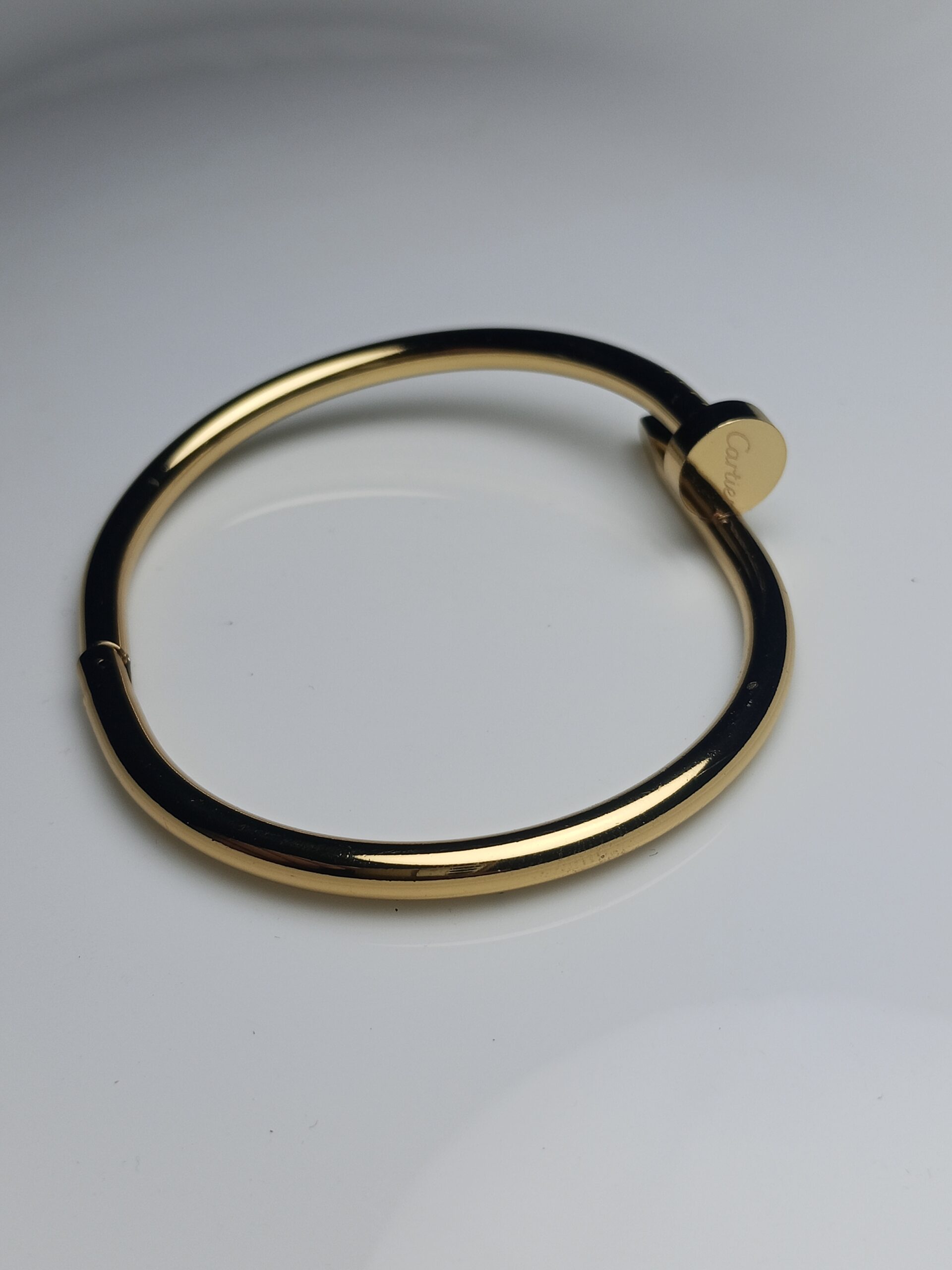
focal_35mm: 39
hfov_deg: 36.8
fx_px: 1430
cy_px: 635
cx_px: 476
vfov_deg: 47.9
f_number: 1.8
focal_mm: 3.98
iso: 50
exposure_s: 1/451
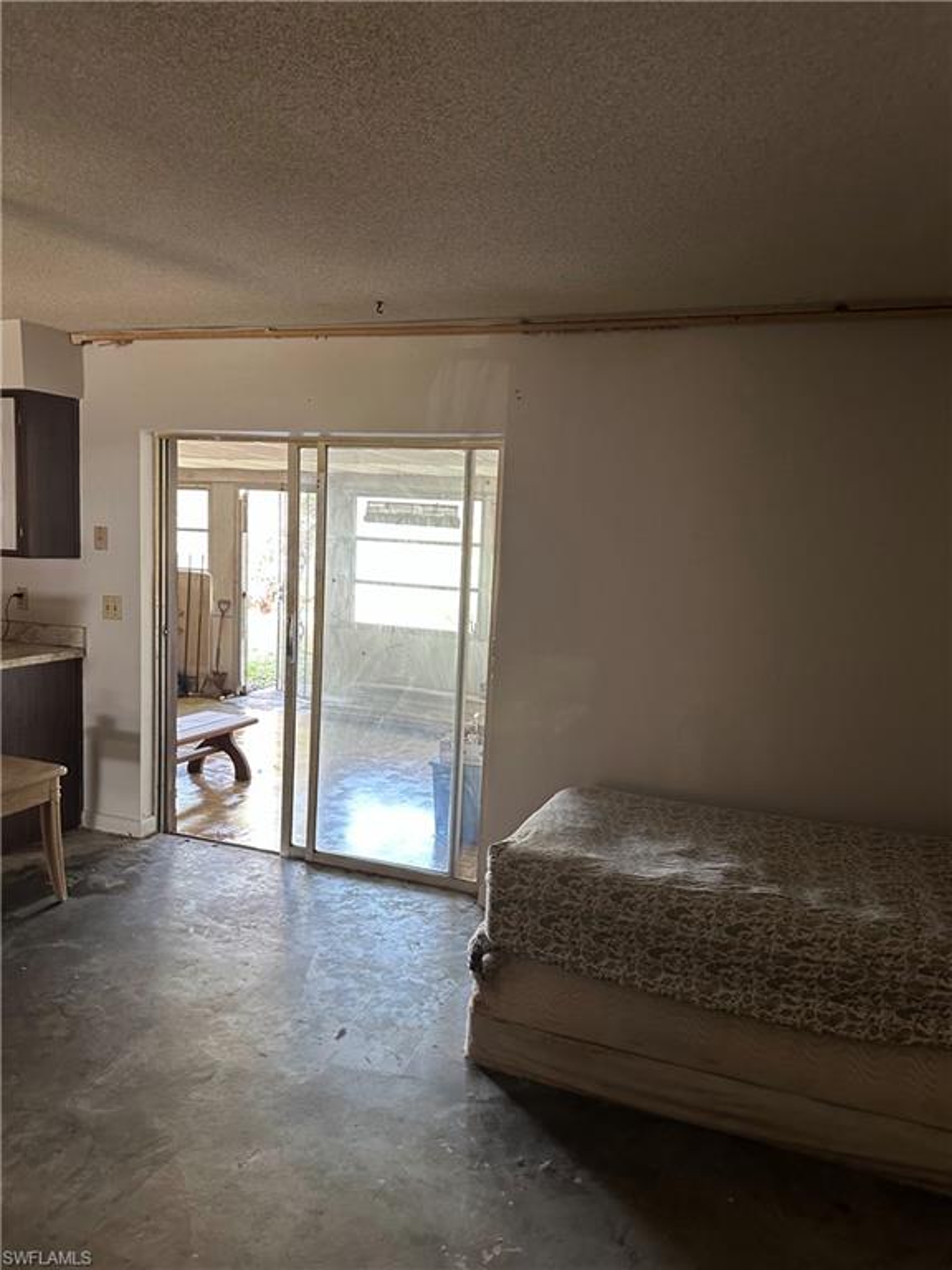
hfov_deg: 56.8
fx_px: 880
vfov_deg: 71.6
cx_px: 476
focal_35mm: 24
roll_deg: -4.7
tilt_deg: -7.4
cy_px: 635
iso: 250
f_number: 1.78
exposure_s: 1/60
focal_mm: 6.86
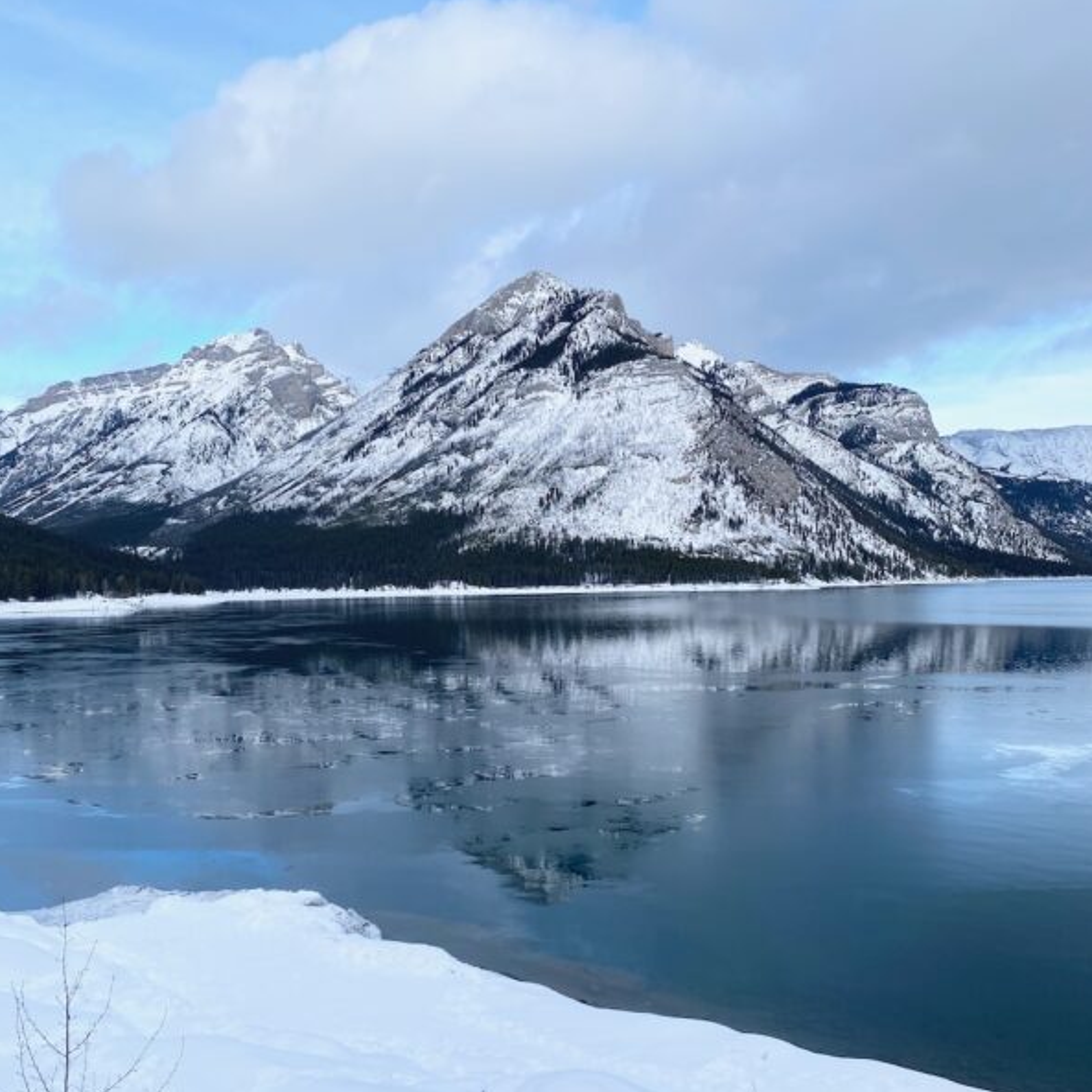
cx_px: 547
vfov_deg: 52.4
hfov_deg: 52.5
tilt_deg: -0.5
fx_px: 1106
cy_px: 600
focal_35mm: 31
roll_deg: +1.2
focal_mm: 4.25
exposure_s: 1/1258
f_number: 1.8
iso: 32
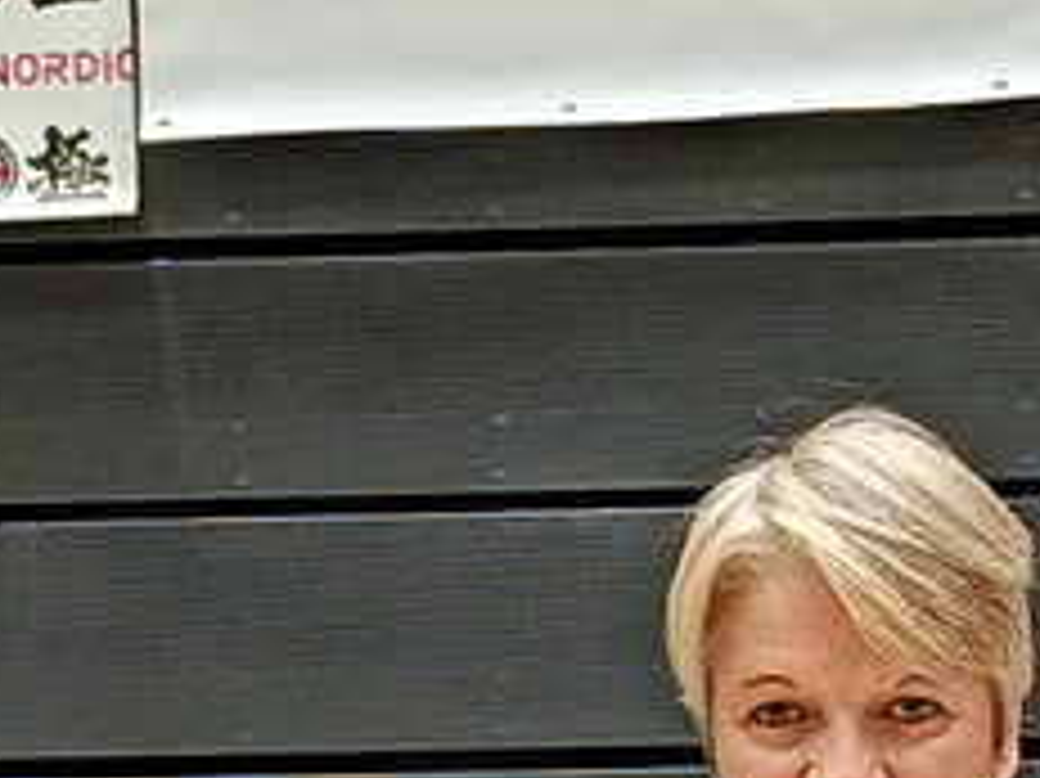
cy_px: 1165
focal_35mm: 208
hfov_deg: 9.5
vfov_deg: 7.0
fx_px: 6246
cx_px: 558
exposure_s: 1/50
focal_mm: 5.24
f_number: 1.7
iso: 604
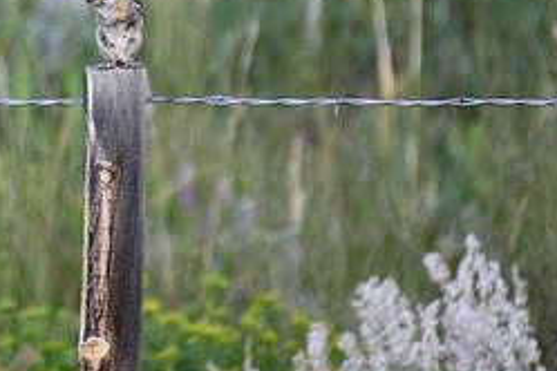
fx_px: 16245
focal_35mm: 1050
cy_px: -30
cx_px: 31
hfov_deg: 2.0
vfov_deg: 1.3
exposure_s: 1/500
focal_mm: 300
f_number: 5.6
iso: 560
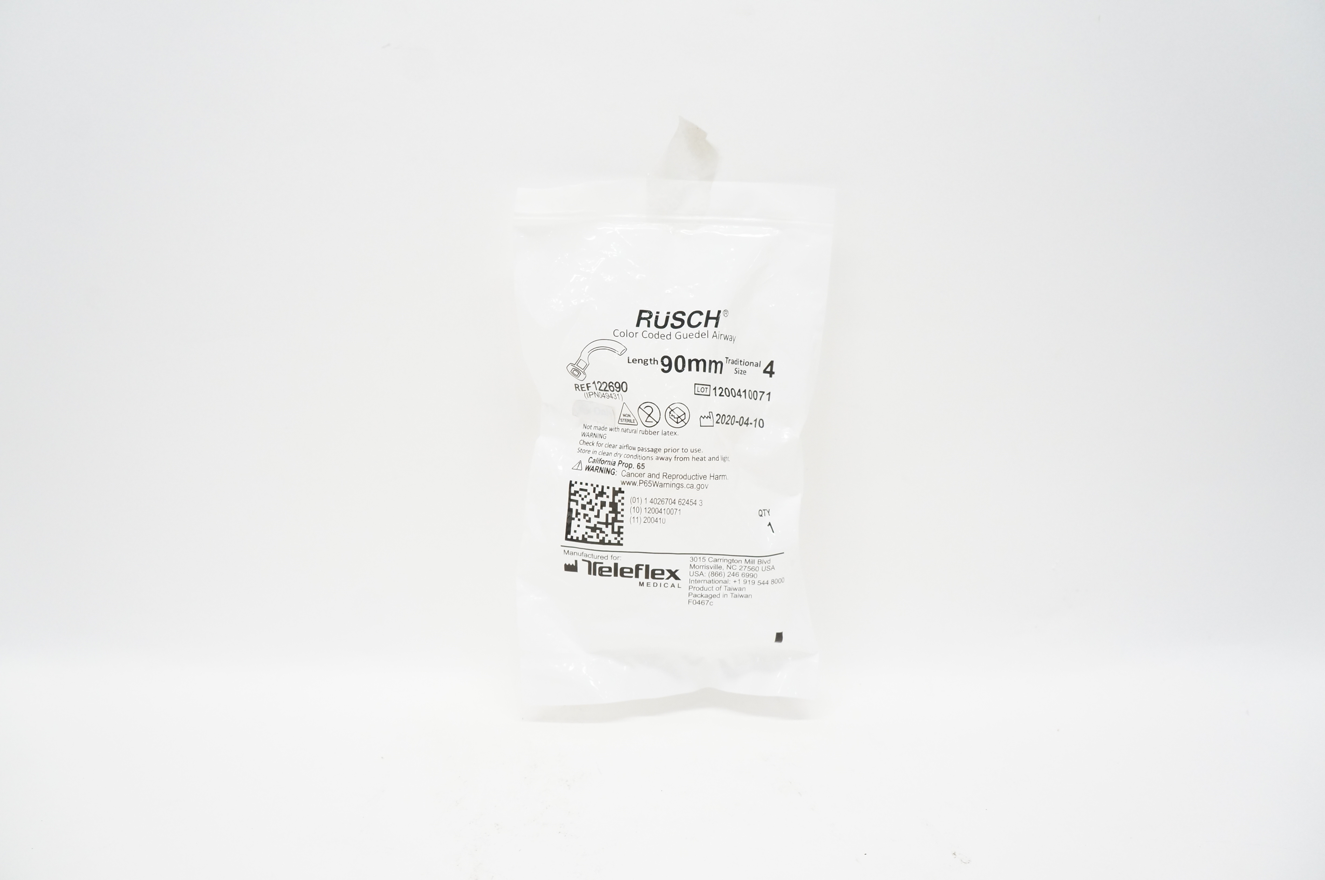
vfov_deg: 47.8
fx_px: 993
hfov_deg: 67.4
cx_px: 662
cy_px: 440
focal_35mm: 27
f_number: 6.3
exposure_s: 1/160
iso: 1600
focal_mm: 18
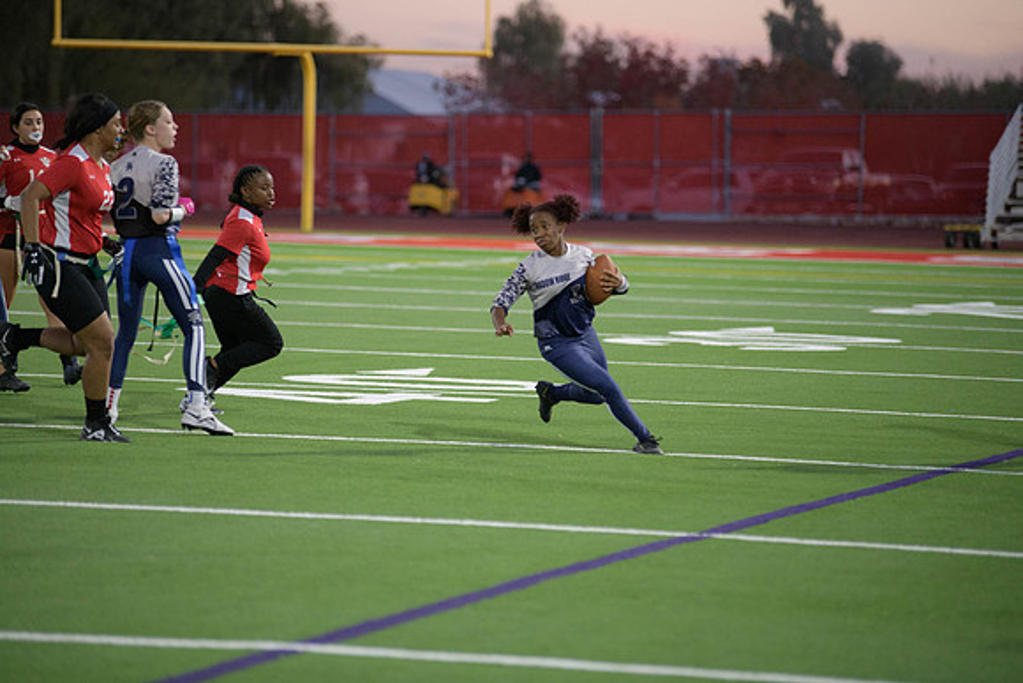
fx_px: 4690
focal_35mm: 165
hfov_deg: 12.4
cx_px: 512
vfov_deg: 8.3
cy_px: 342
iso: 2500
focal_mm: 165
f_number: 2.8
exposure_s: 1/640
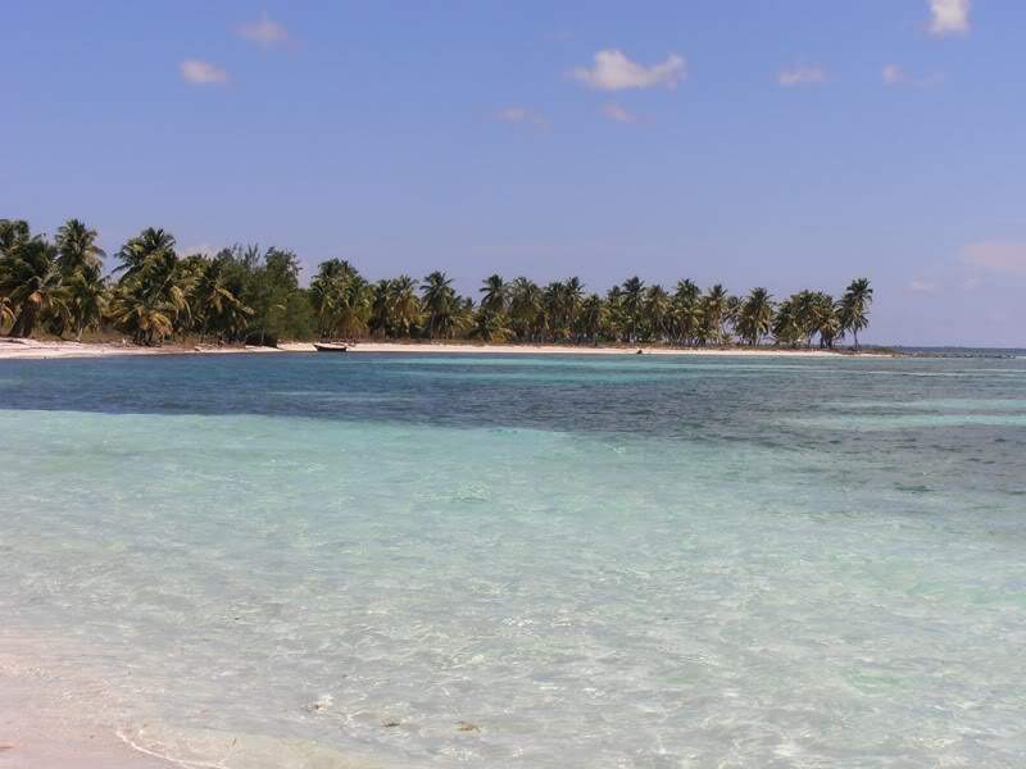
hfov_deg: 22.3
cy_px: 384
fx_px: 2608
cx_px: 513
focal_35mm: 88
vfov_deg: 16.8
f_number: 13
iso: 80
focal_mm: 15.5
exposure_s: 1/160
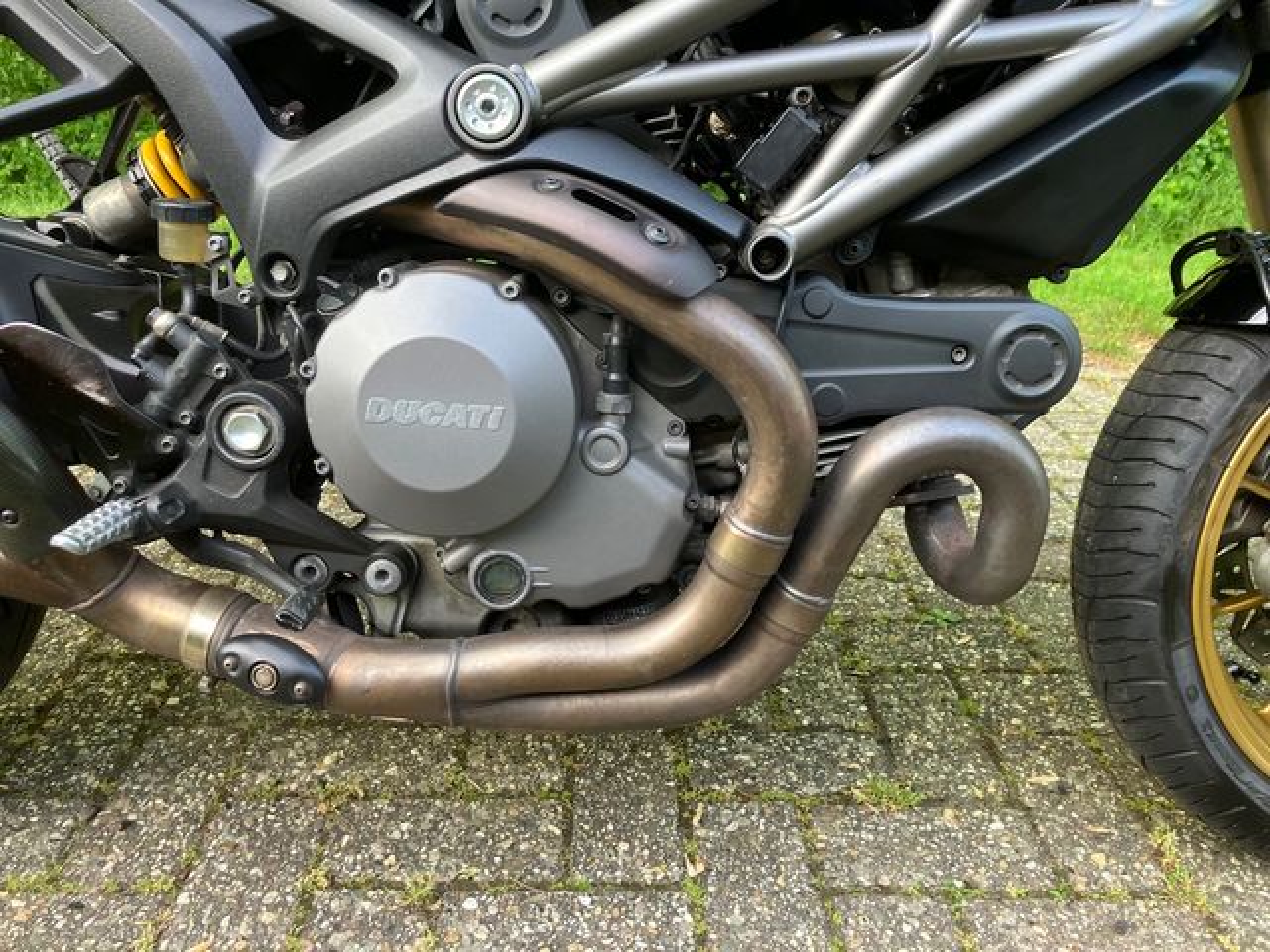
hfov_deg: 63.4
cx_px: 635
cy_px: 476
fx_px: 1027
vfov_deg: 49.7
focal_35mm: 28
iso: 80
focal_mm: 3.99
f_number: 1.8
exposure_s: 1/116
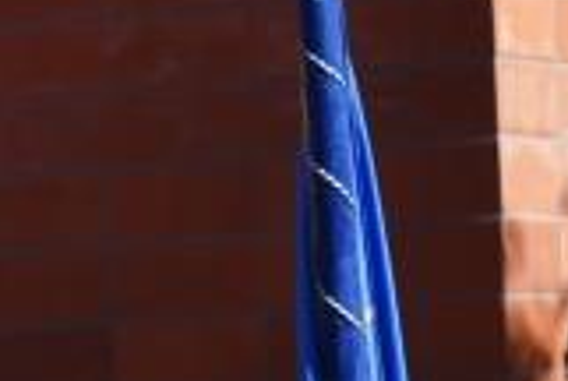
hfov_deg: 5.2
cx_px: -917
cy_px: 591
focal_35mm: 381
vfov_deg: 3.6
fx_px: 6022
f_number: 8
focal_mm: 40
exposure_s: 1/250
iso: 100
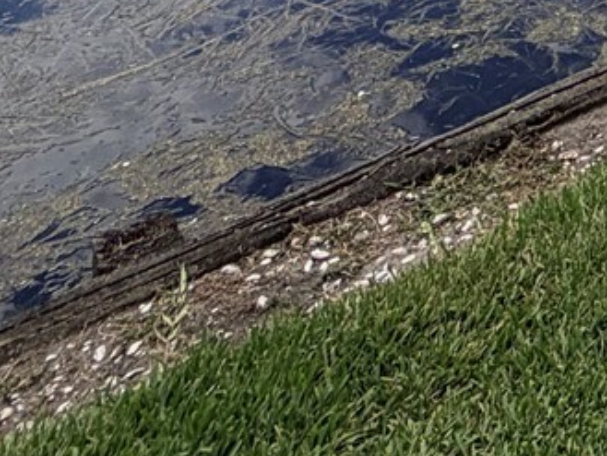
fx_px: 1193
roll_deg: +0.3
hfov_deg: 21.8
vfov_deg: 15.1
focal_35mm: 68
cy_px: -572
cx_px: 996
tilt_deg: -0.1
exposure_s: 1/1464
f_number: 2.2
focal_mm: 2.22
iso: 20
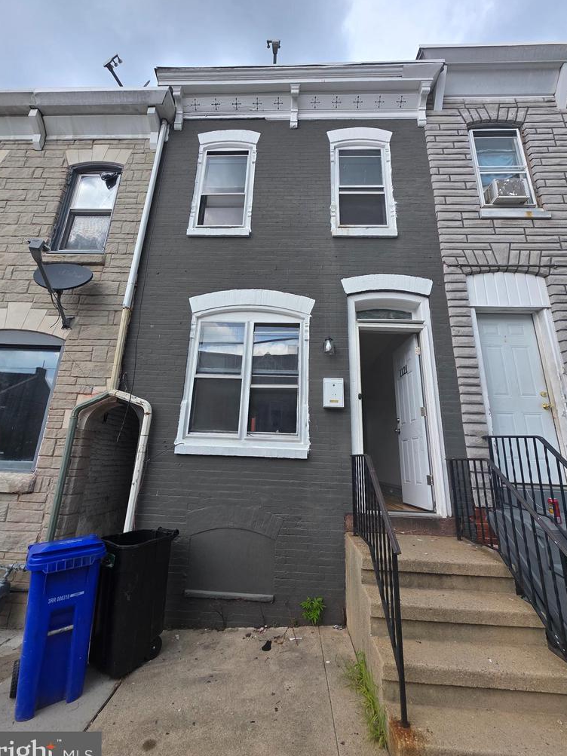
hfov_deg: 85.6
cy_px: 368
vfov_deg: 102.0
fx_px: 306
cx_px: 274
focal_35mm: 14
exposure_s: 1/719
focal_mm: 2.2
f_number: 1.9
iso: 80
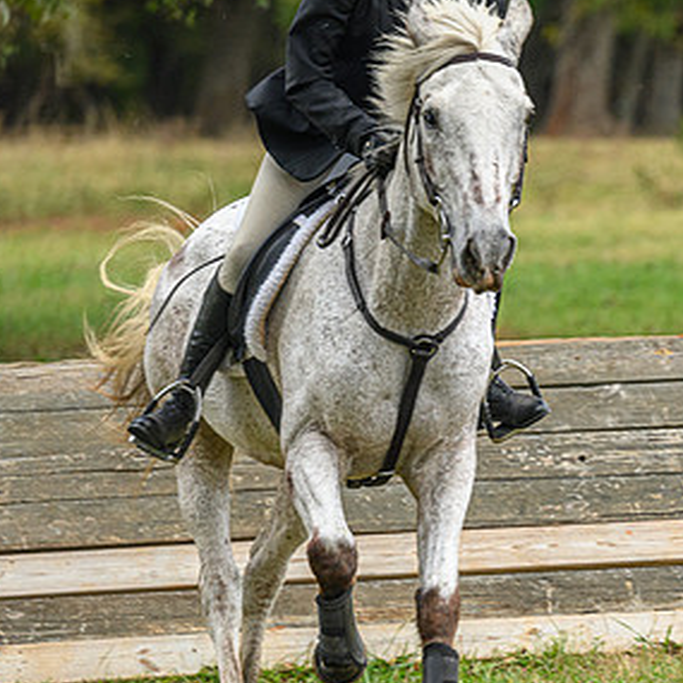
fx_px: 7500
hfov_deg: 5.2
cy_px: 211
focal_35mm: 336
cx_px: 803
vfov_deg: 5.2
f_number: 3.5
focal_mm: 155
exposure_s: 1/640
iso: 800
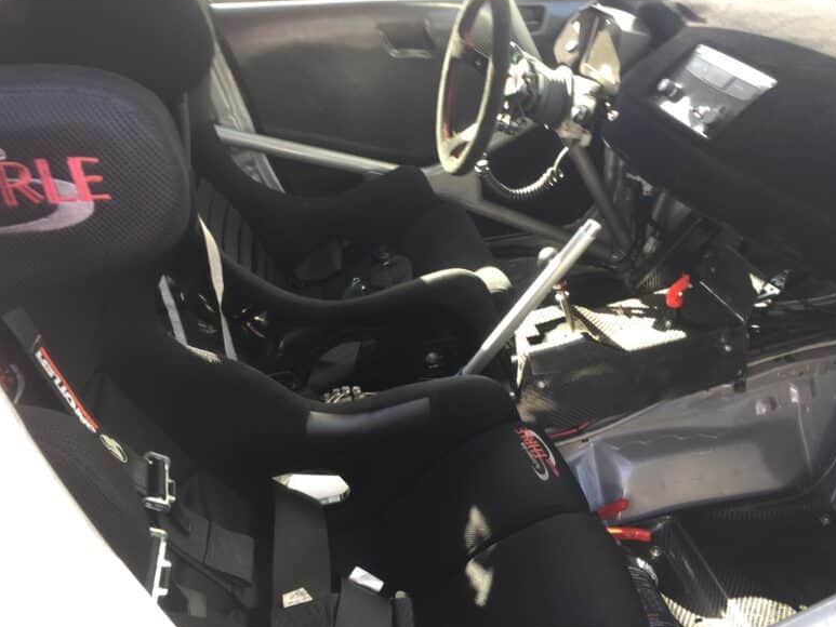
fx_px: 725
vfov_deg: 46.8
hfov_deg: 60.0
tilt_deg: -33.2
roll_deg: +3.8
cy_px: 308
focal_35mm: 30
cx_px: 414
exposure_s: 1/50
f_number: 2.2
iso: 32
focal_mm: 4.15
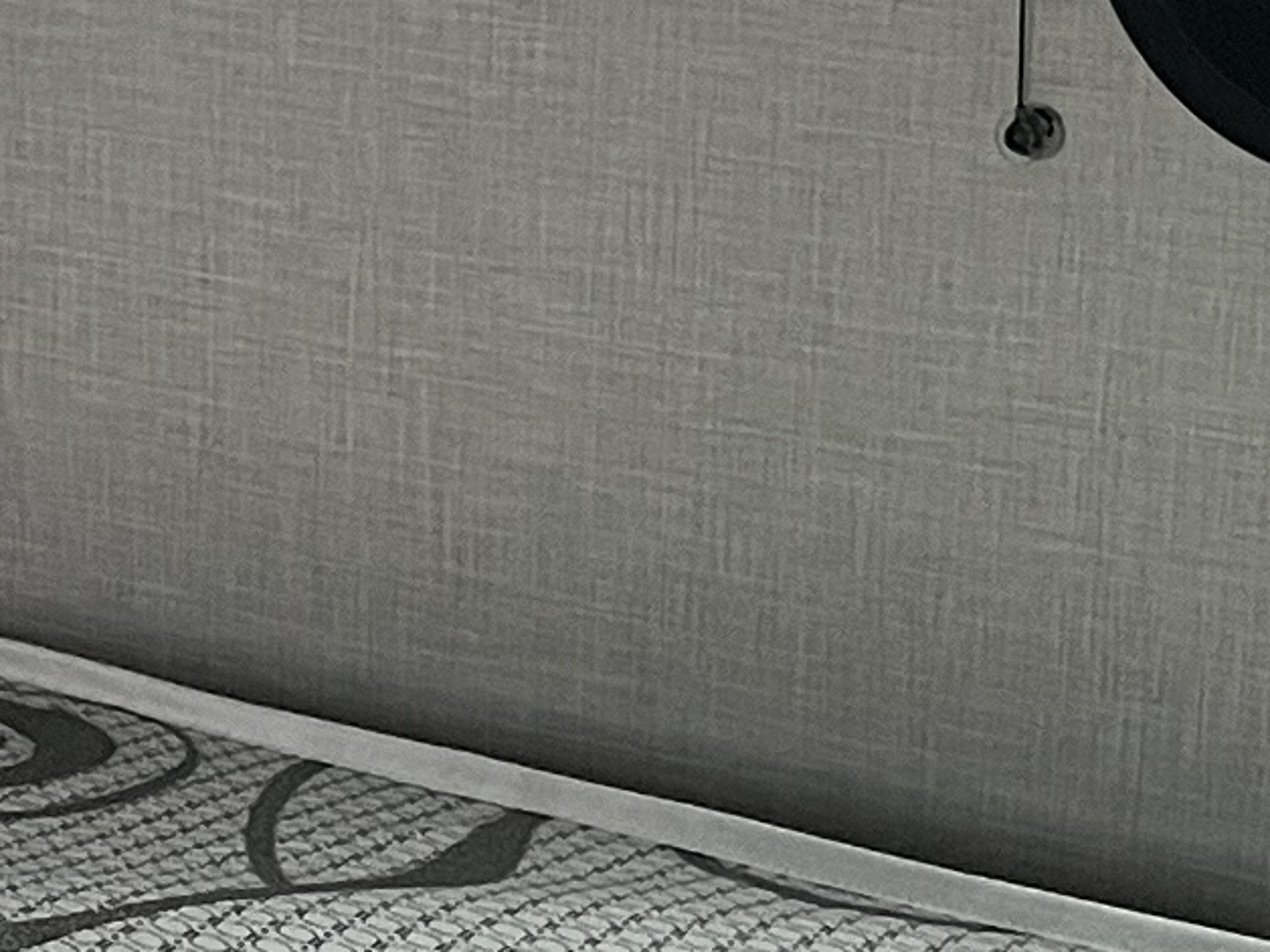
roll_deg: +0.6
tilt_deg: -17.2
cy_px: 881
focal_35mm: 167
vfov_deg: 8.9
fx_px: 6127
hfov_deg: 11.7
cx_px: 79
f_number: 1.6
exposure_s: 1/87
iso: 125
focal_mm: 5.1
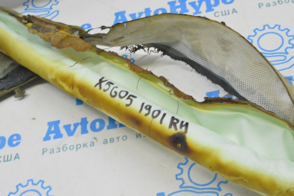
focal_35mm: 68
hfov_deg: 29.9
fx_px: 551
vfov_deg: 20.1
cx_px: 147
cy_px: 98
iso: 6400
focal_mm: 45
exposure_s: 1/20
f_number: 20
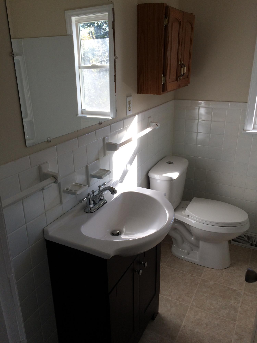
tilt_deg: -22.8
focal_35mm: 29
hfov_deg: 48.2
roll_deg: +2.0
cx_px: 128
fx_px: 287
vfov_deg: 61.7
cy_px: 172
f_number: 2.2
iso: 32
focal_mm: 4.15
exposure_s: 1/255
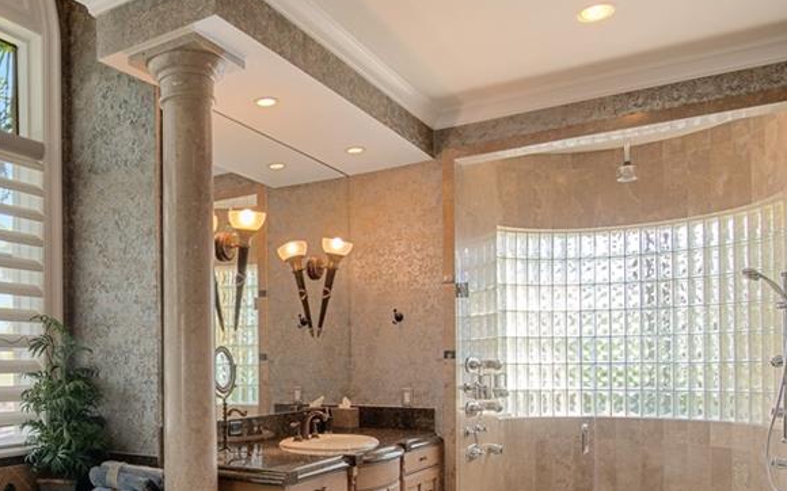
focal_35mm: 27
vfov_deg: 44.6
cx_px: 204
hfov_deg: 64.6
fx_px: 579
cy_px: 364
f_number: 11
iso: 200
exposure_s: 1/4
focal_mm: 10
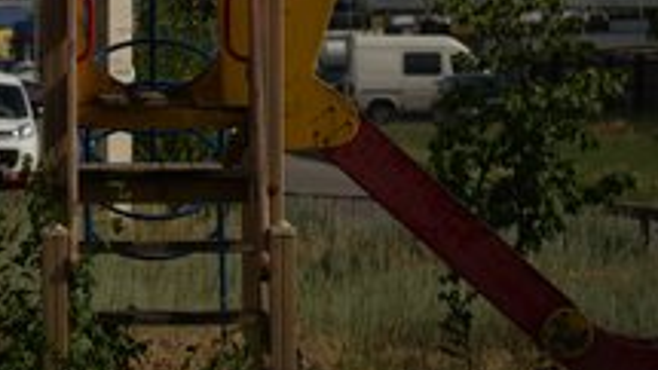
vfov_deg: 6.0
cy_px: -8
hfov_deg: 10.6
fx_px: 3542
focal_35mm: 203
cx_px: 119
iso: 100
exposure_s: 1/3200
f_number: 4.5
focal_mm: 104
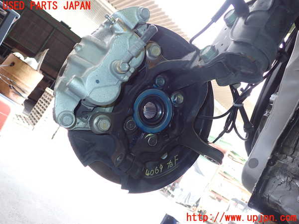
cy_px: 112
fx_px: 259
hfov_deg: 60.0
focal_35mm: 30
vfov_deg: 46.8
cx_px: 150
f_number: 2.3
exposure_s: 1/60
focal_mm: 5.4
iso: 160
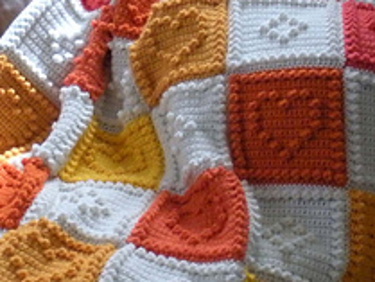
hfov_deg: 17.8
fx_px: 1192
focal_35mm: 110
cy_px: 196
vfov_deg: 13.4
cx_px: 131
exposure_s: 1/46.8
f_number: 3.5
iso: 400
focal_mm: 6.3
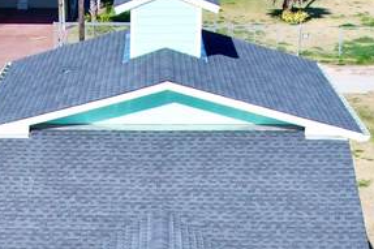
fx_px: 1017
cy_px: 486
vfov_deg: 12.4
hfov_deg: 20.6
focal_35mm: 98
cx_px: 89
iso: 100
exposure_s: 1/120
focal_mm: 8.38
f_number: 2.8
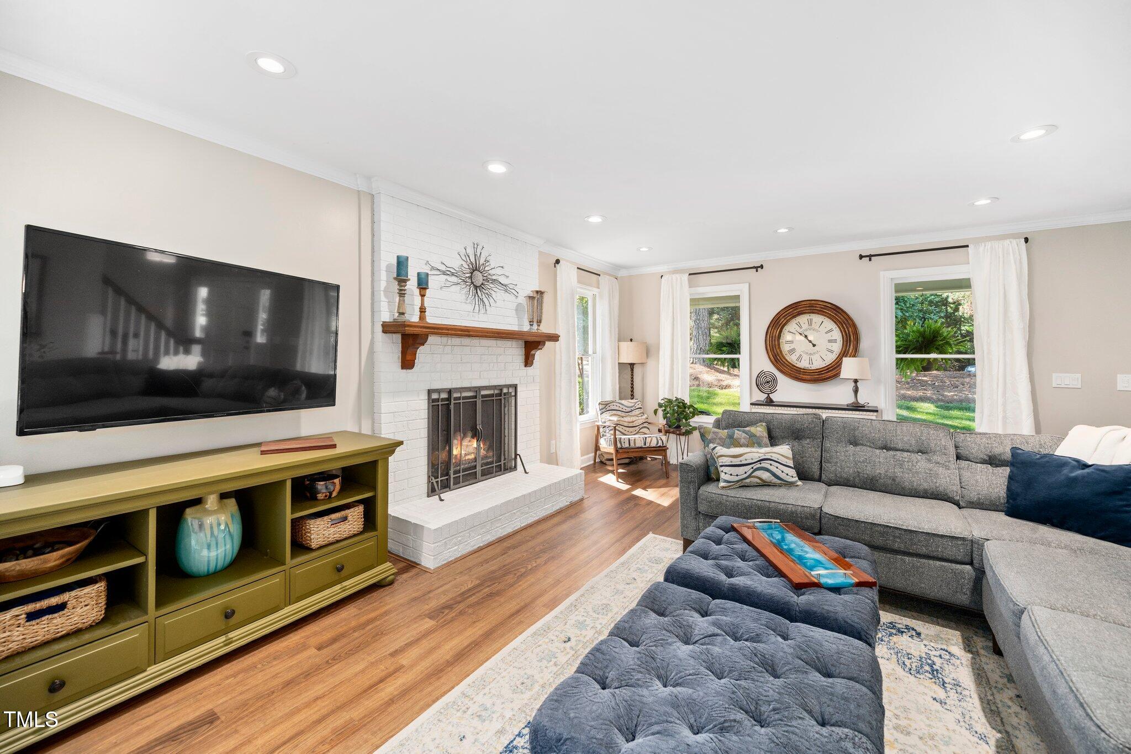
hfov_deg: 108.3
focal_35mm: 13
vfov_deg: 85.4
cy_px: 377
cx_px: 566
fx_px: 408
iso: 640
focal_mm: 13
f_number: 7.1
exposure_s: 1/15
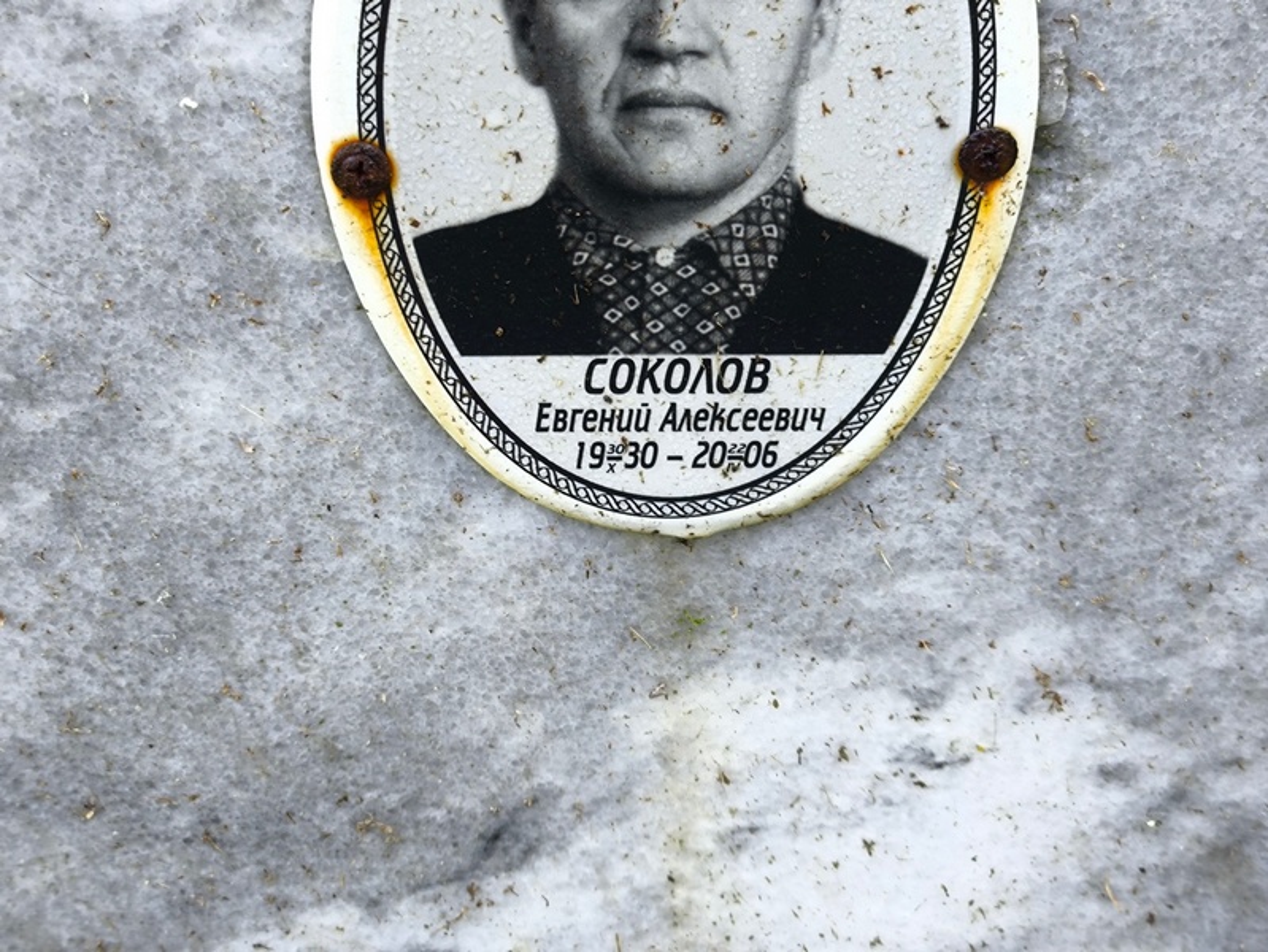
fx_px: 1832
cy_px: 476
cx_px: 634
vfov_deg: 29.1
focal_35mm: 50
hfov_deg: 38.2
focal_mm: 4.71
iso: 100
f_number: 1.7
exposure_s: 1/60
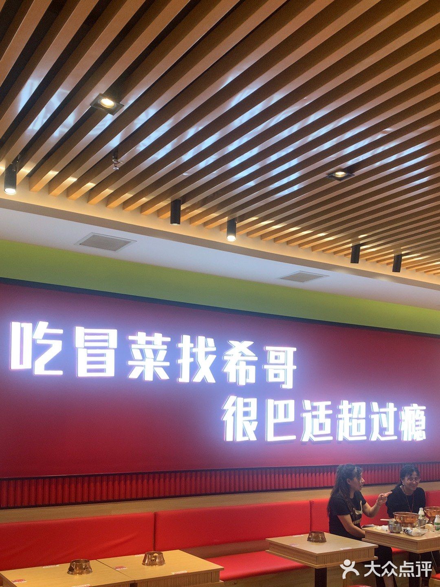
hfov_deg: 24.4
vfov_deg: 32.2
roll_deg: -1.5
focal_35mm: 60
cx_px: 220
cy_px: 294
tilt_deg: +4.1
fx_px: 1017
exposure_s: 1/100
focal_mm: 4.25
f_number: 1.8
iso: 64
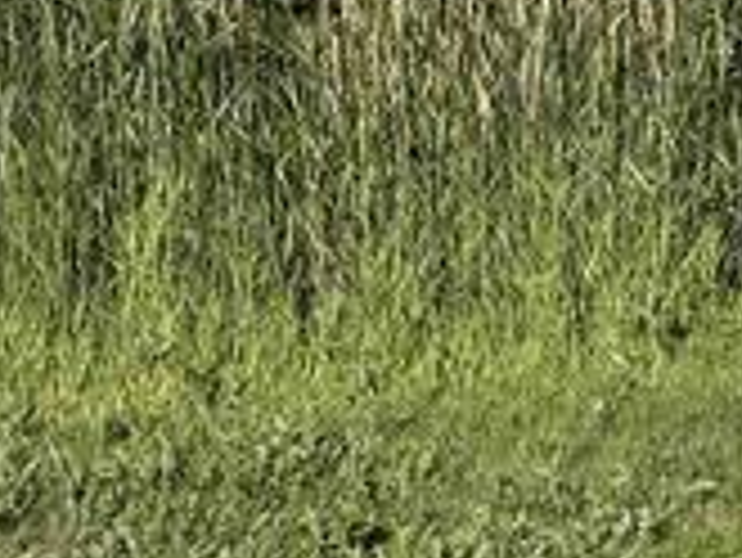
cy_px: -428
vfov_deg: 9.5
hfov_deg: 13.2
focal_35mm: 149
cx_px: 256
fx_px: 3196
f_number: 1.78
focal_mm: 6.76
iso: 80
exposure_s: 1/4405
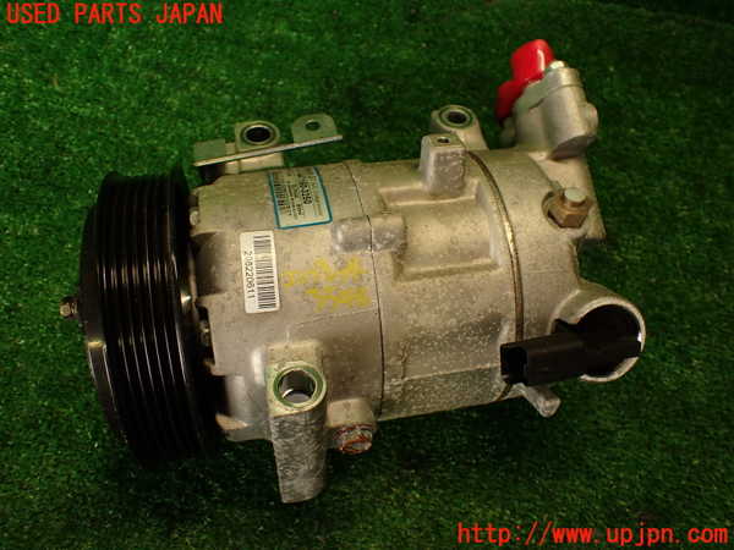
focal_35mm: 30
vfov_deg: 46.8
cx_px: 367
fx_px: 636
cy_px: 275
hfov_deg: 60.0
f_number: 2.3
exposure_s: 1/60
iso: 160
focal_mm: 5.4
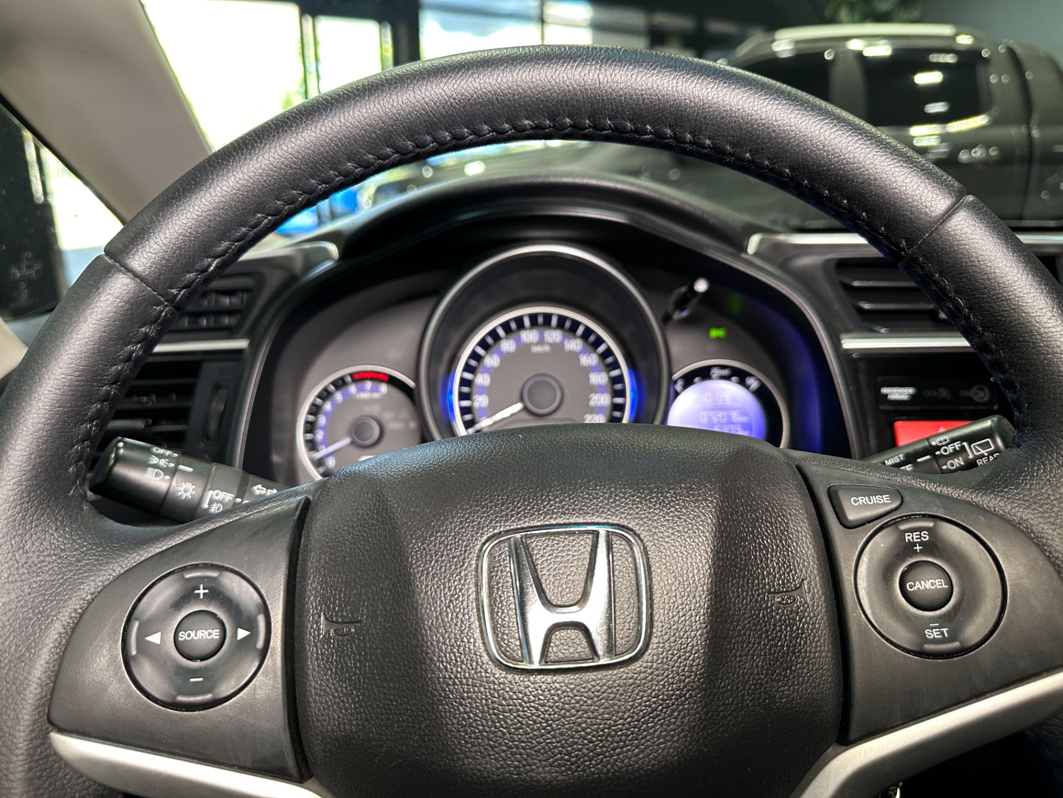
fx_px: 737
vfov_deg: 56.8
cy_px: 399
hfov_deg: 71.6
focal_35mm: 24
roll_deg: +1.5
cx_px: 532
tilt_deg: -16.3
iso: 250
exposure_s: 1/60
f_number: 1.78
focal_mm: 6.86
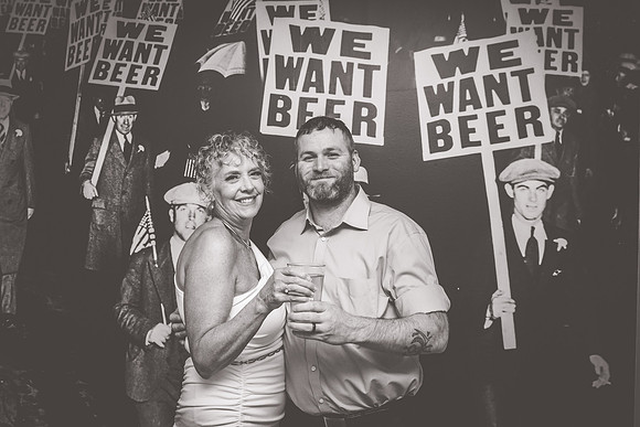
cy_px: 214
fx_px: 622
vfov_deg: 37.9
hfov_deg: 54.4
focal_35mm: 35
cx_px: 320
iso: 2500
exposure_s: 1/200
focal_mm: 35
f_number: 5.6
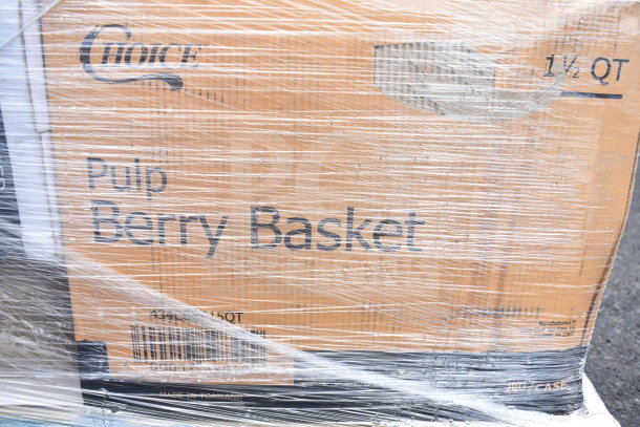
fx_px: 587
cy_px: 214
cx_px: 320
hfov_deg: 57.2
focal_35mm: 33
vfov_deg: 40.0
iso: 200
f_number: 5
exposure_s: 1/200
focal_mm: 22
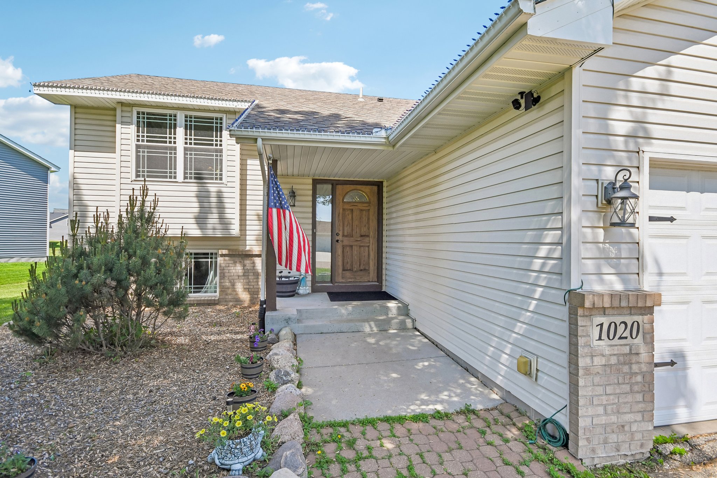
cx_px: 358
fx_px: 339
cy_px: 239
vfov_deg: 70.4
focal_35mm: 17
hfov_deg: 93.3
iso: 400
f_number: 6.3
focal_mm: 11.5
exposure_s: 1/800
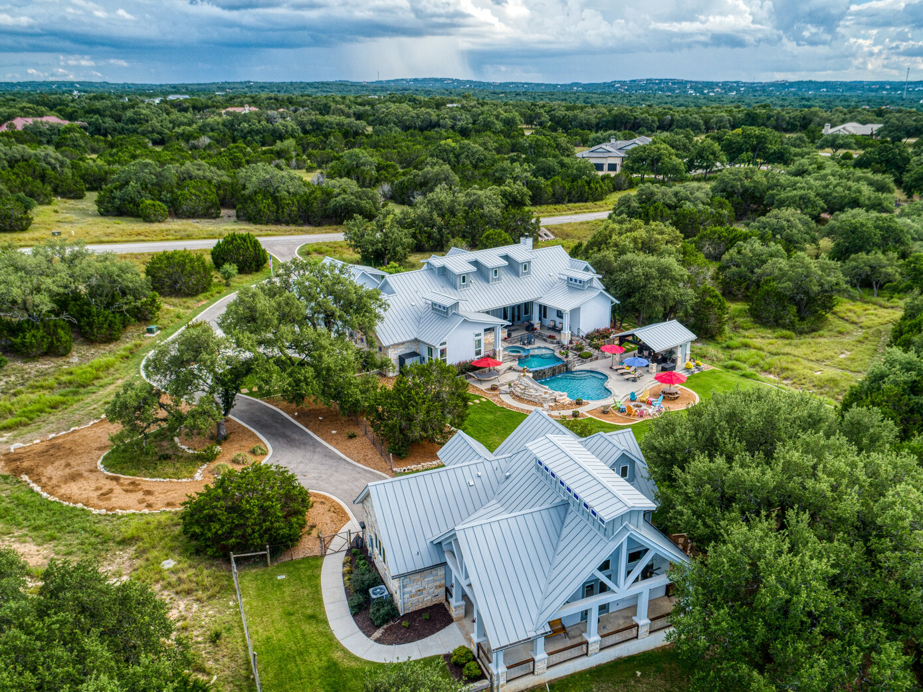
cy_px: 346
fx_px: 720
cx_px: 493
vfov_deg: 51.4
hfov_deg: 65.2
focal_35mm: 27
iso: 100
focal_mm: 8.8
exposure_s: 1/40
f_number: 3.5
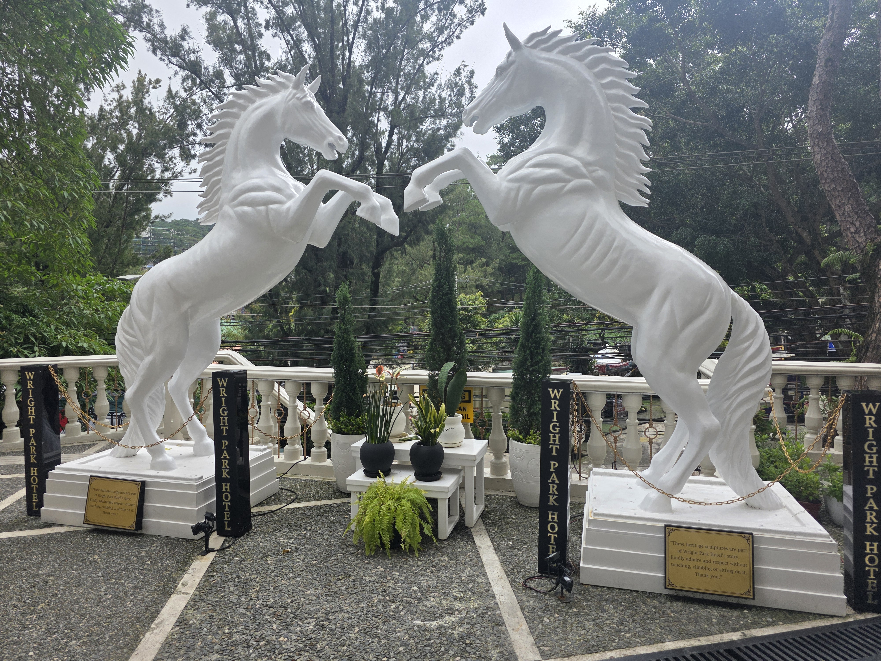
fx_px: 585
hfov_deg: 73.9
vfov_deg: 58.9
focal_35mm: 23
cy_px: 330
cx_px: 440
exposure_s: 1/180
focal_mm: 6.3
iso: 40
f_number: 1.7
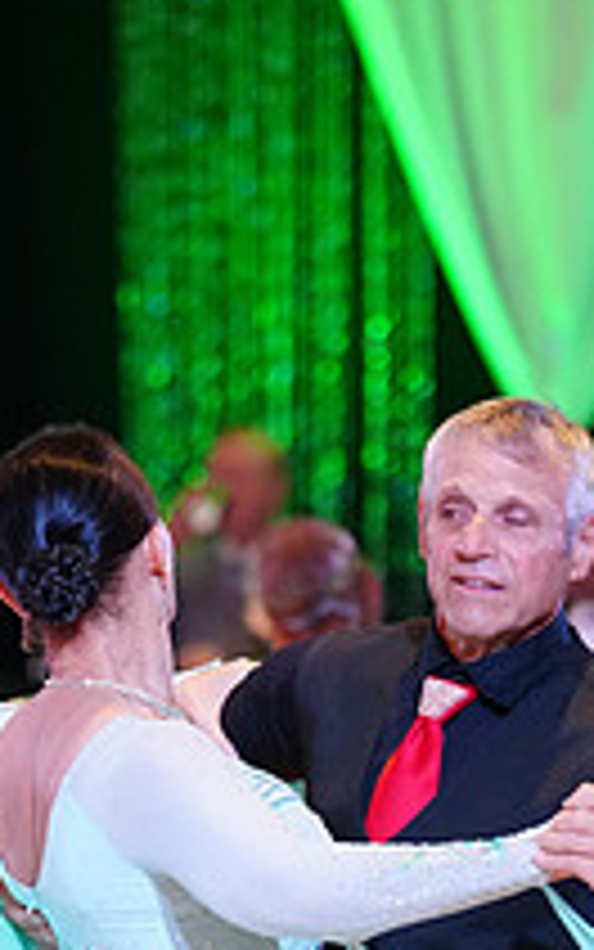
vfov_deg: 6.7
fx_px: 8050
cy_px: 1274
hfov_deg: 4.2
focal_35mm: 311
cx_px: 371
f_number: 2.8
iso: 5000
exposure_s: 1/400
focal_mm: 111
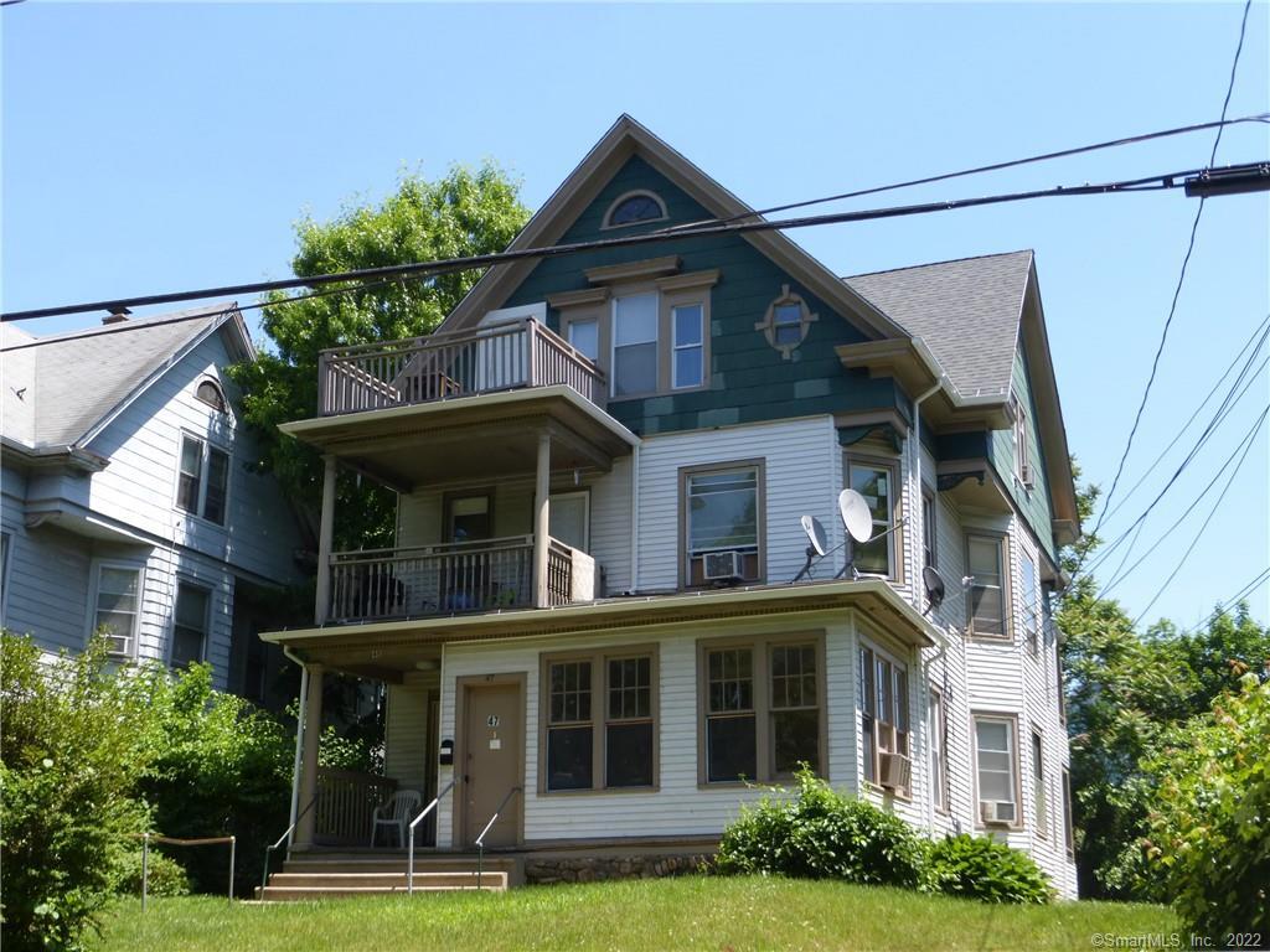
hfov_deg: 41.2
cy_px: 476
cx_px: 635
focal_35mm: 46
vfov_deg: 31.5
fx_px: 1688
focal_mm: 7.9
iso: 100
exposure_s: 1/400
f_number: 4.1
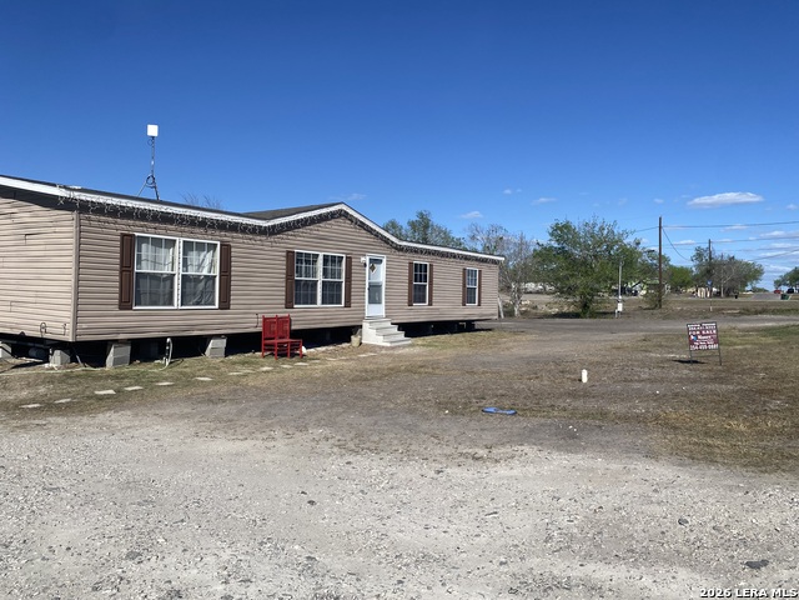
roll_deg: -1.0
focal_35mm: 26
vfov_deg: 53.1
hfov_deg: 67.3
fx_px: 600
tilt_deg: +0.2
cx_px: 400
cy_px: 300
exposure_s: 1/5236
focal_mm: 4.25
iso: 32
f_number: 1.8
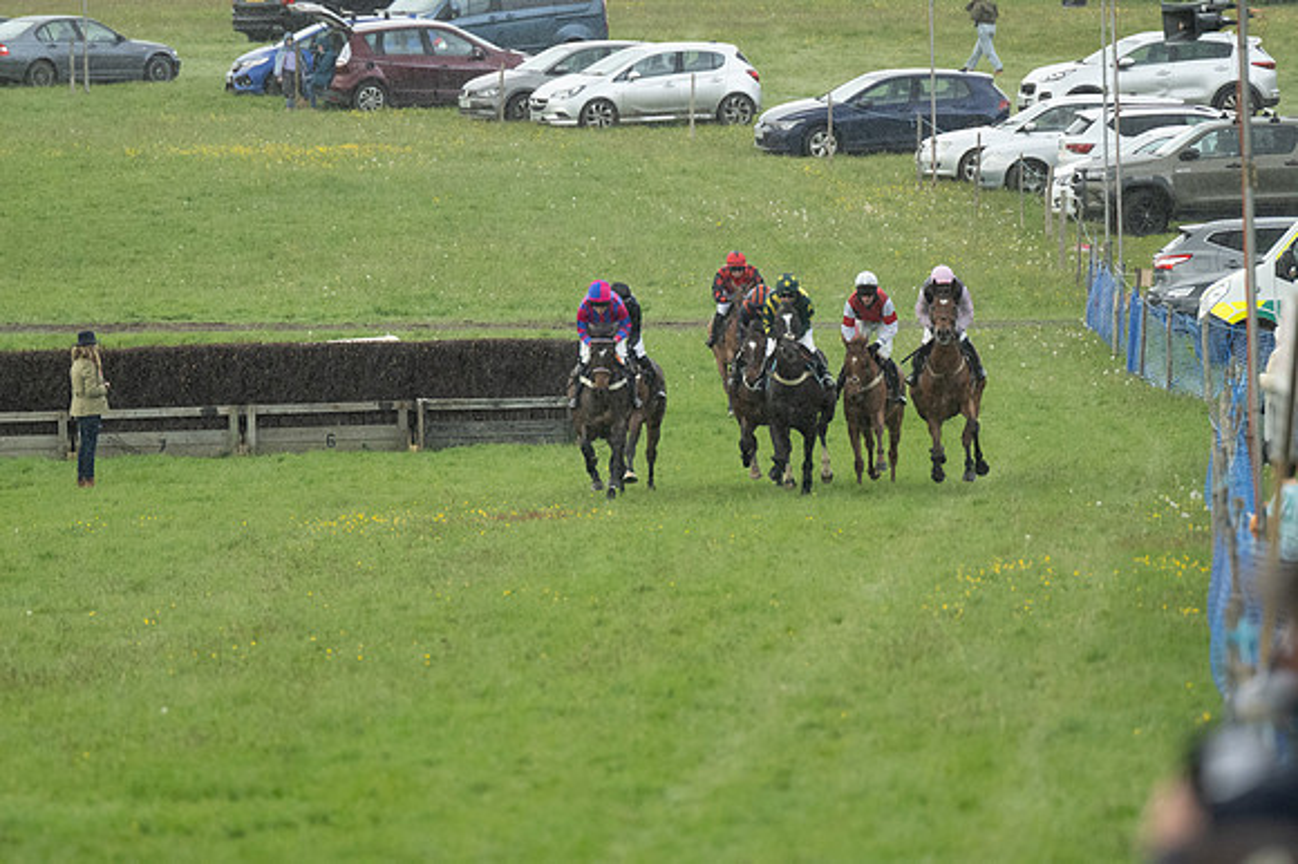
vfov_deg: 3.3
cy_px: 432
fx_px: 15134
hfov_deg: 4.9
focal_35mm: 420
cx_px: 649
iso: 2000
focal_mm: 280
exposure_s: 1/1000
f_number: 4
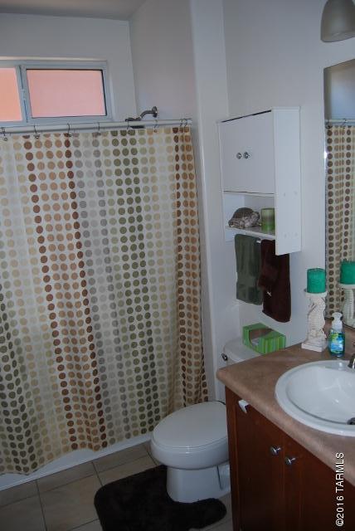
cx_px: 178
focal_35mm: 27
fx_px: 398
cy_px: 266
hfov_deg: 48.0
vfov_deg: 67.3
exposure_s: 1/60
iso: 200
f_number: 3.5
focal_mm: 18
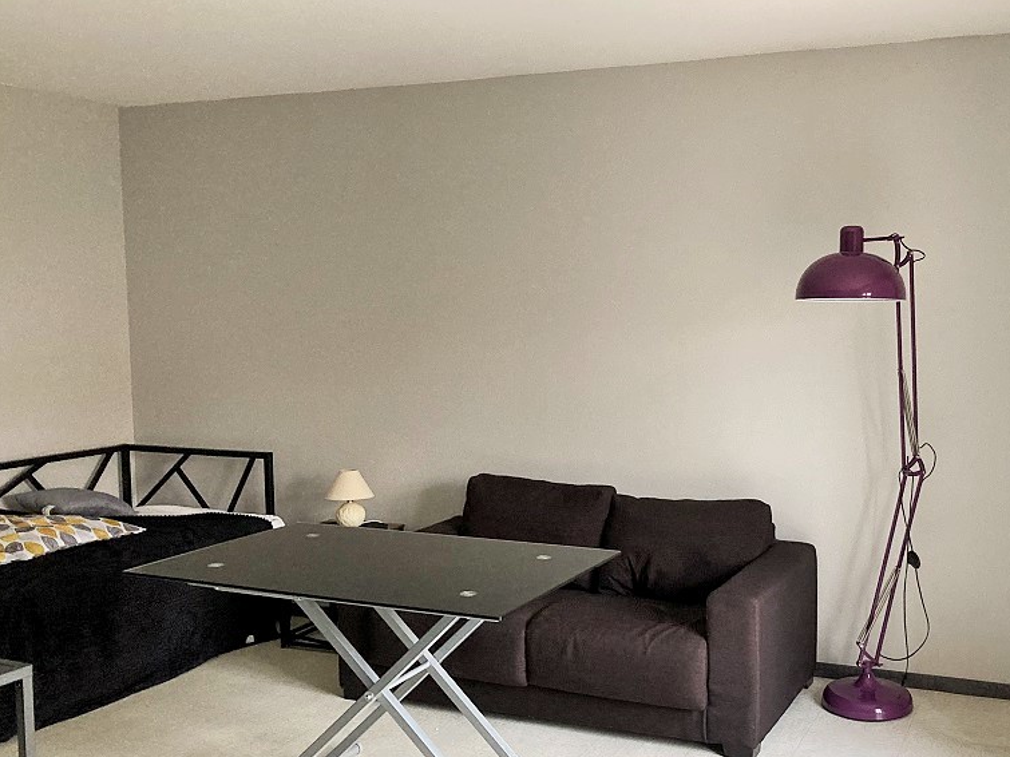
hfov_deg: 48.3
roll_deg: -1.3
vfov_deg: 37.7
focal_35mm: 38
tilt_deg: -4.1
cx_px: 655
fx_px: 1109
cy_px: 416
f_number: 1.8
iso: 250
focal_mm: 3.99
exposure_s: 1/60
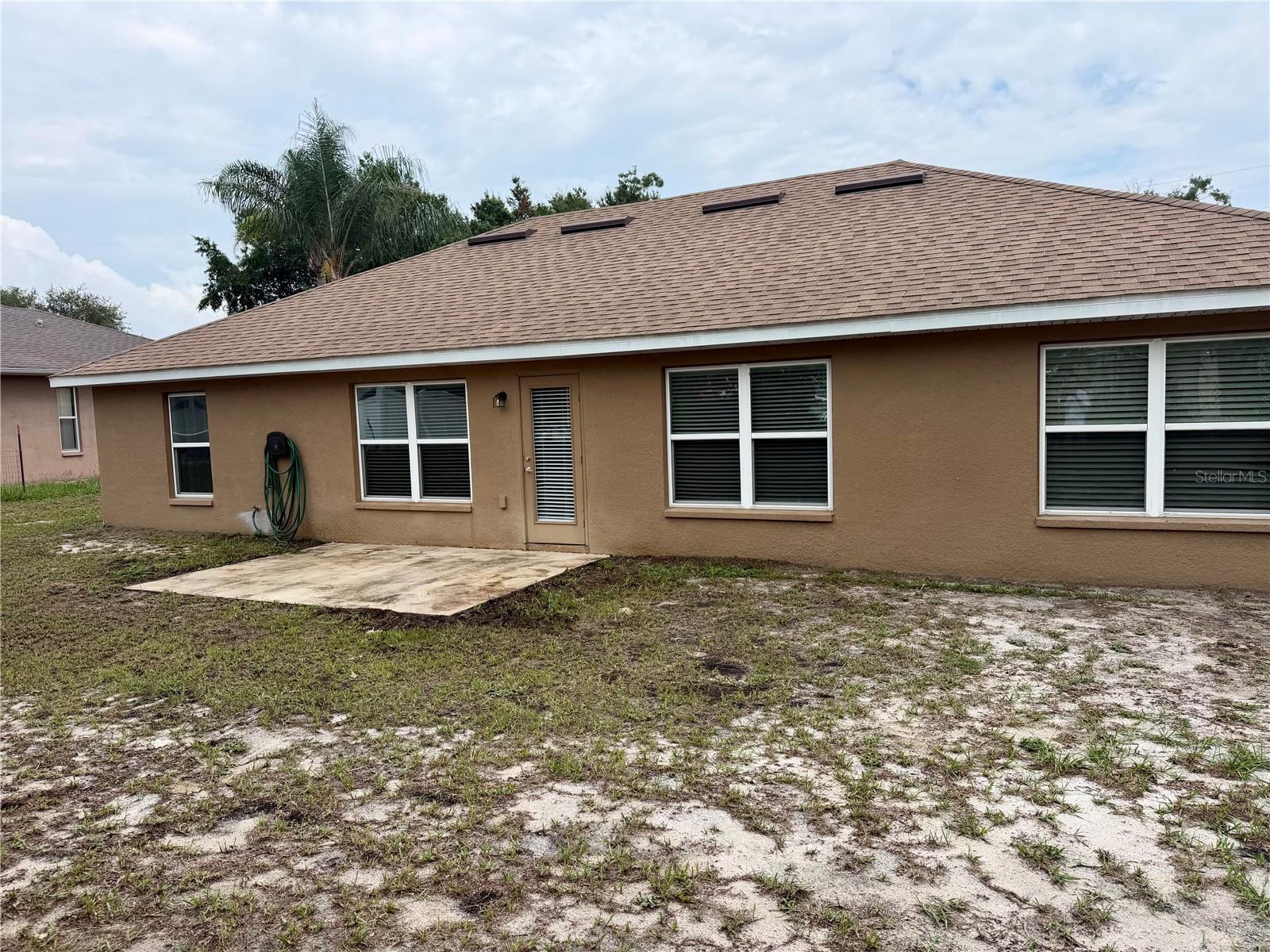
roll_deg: +1.2
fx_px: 881
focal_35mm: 24
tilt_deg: -5.5
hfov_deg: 71.6
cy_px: 476
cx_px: 635
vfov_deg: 56.8
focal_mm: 6.76
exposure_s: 1/4167
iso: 80
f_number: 1.78
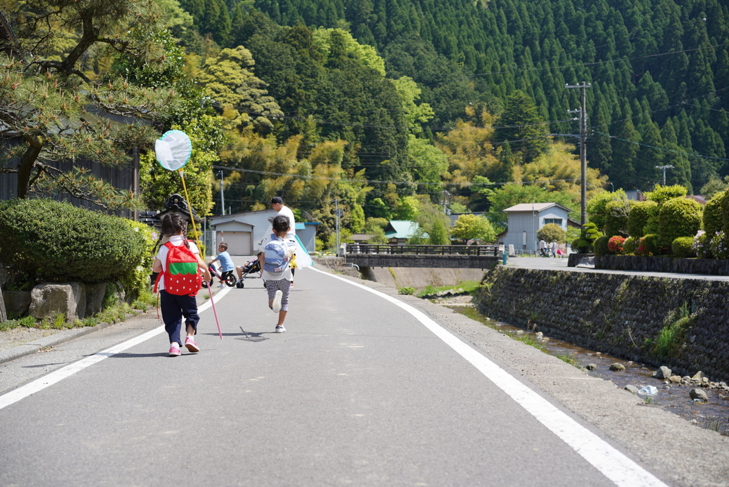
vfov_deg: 24.7
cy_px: 244
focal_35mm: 55
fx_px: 1115
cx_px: 364
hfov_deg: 36.2
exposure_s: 1/640
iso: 100
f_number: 4.5
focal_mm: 55
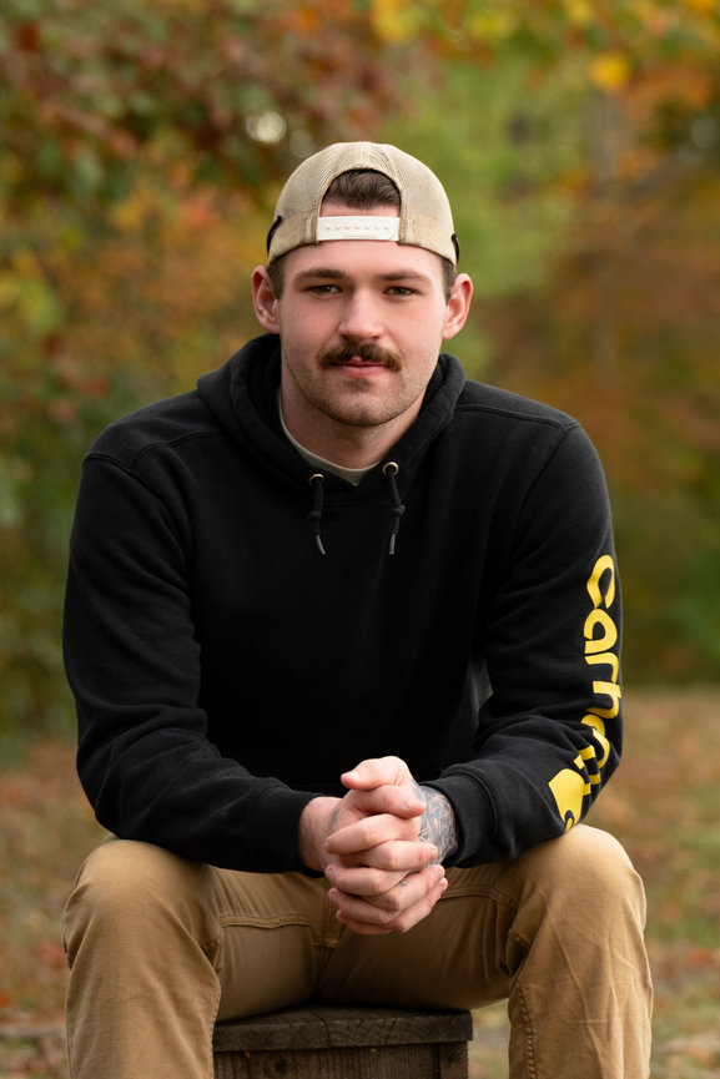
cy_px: 540
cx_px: 360
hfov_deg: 11.7
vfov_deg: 17.5
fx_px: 3508
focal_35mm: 117
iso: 200
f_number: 2.8
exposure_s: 1/320
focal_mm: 78
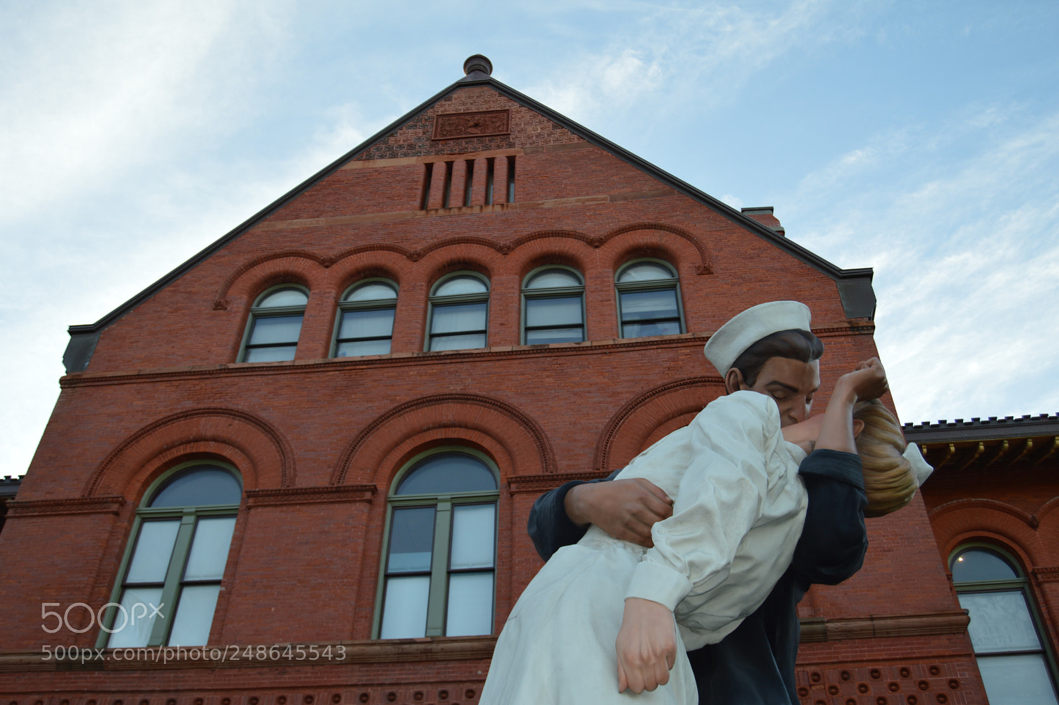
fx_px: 1014
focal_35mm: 34
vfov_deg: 38.3
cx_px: 530
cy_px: 352
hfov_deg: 55.1
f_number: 4
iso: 100
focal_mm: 23
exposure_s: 1/160
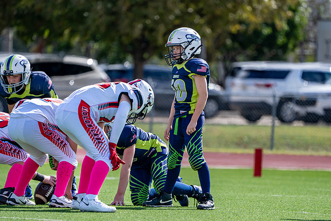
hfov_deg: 4.6
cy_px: 130
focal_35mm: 452
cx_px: 183
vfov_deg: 3.0
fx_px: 4155
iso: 640
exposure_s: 1/2500
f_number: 5.6
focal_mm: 376
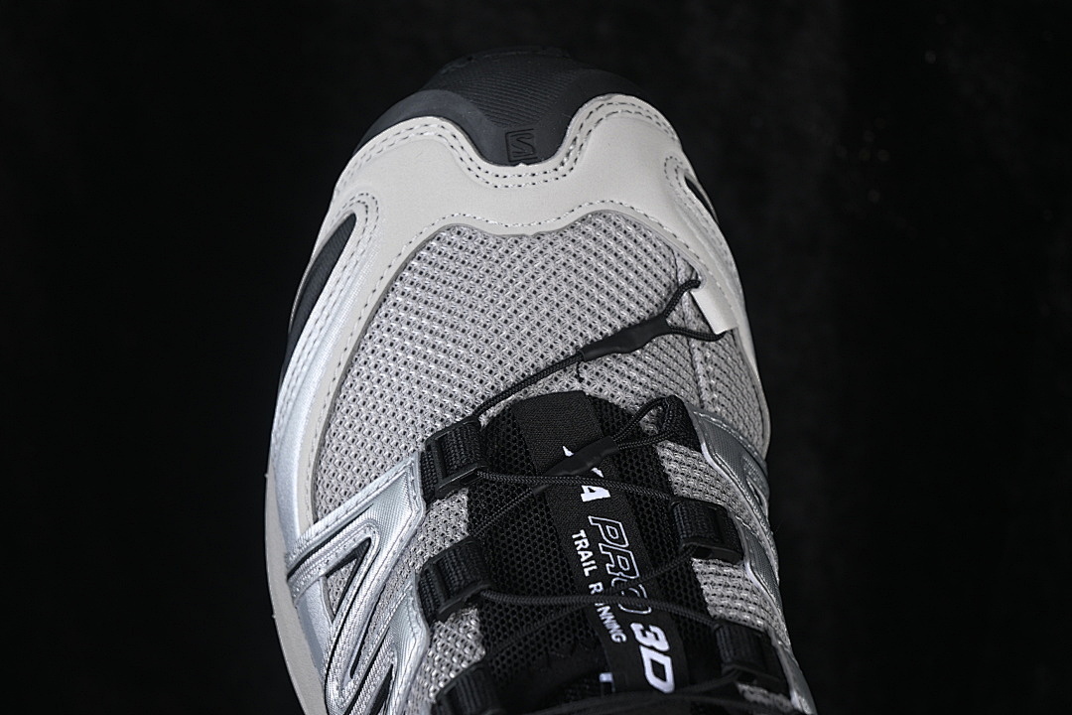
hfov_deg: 27.0
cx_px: 536
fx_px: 2233
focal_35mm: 75
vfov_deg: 18.2
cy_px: 358
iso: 160
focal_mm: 50
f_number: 6.3
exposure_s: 1/60
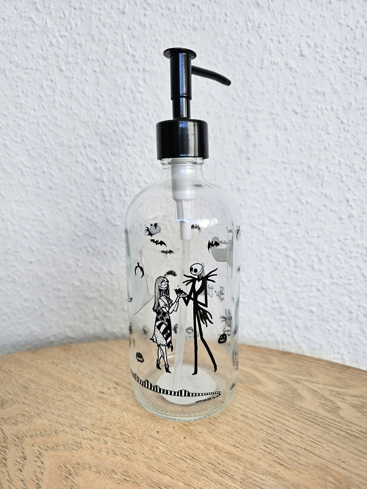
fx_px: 325
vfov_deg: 73.9
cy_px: 244
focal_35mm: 23
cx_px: 184
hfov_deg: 58.9
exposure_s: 1/120
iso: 25
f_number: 1.7
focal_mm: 6.3
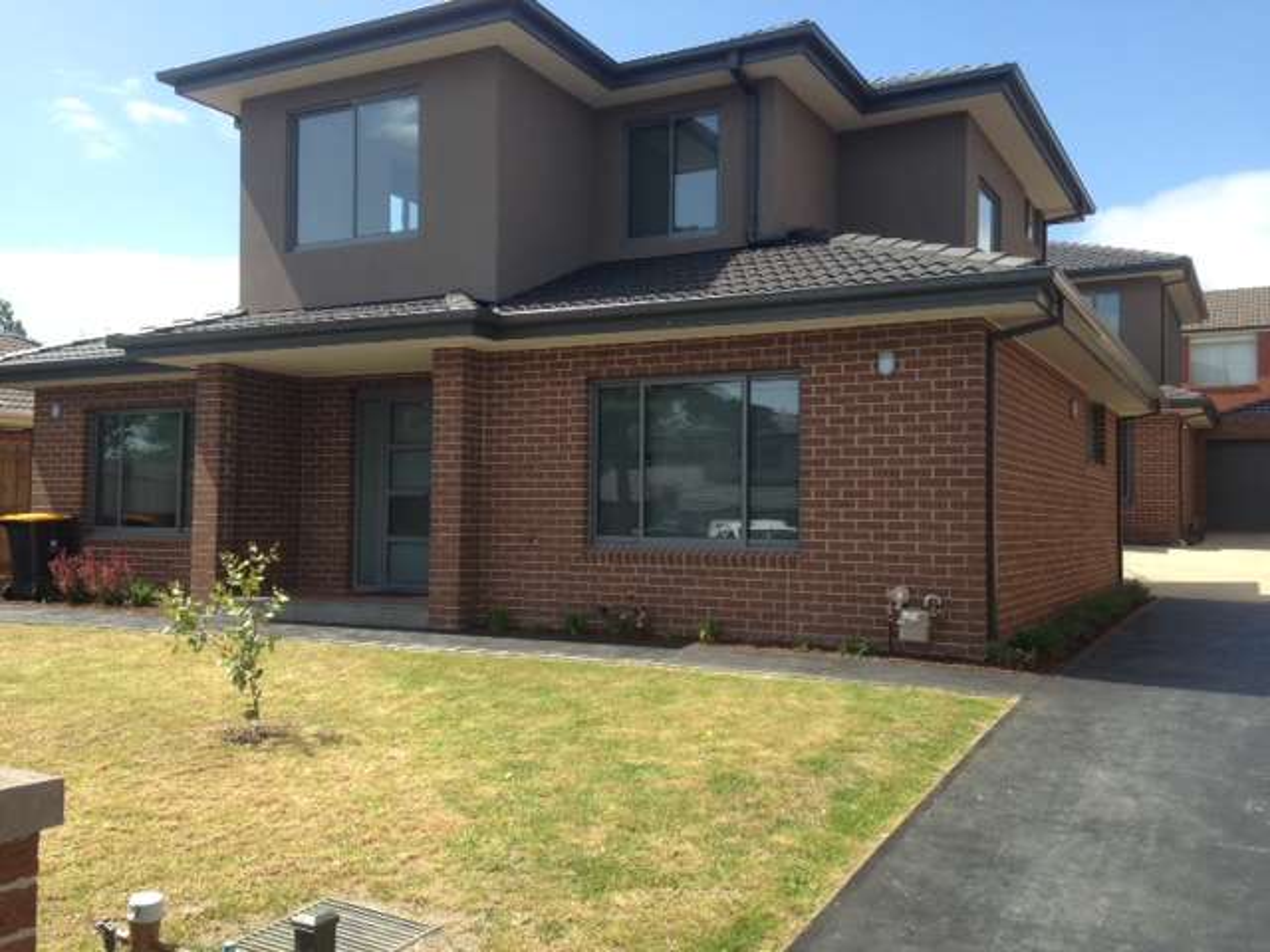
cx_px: 635
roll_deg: -2.3
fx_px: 1211
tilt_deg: +1.4
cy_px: 476
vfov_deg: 42.9
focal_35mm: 33
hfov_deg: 55.4
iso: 50
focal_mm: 4.12
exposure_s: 1/786
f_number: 2.4
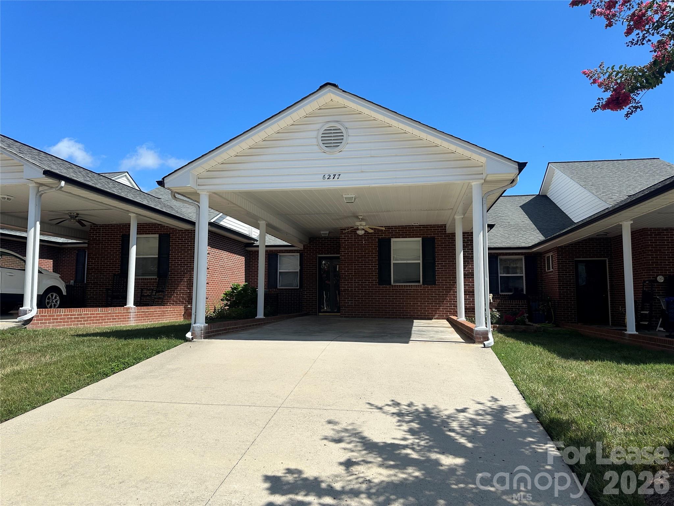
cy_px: 253
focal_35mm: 24
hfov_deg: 71.6
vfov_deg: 56.8
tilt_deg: +6.3
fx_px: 467
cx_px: 337
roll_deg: -1.0
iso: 80
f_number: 1.78
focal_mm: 6.86
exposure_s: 1/4762
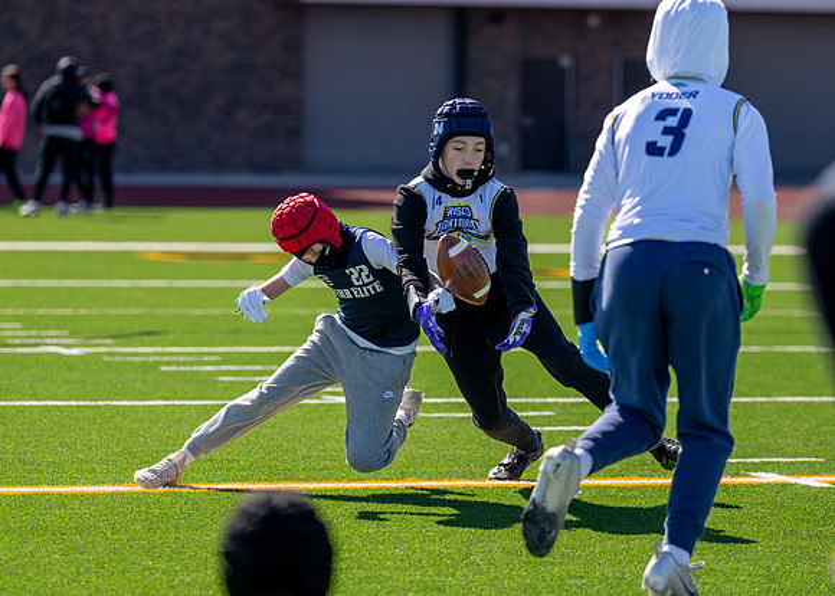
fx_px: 4849
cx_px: 430
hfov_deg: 9.8
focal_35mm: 205
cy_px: 234
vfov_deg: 7.0
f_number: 2.8
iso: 100
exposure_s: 1/1600
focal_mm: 139
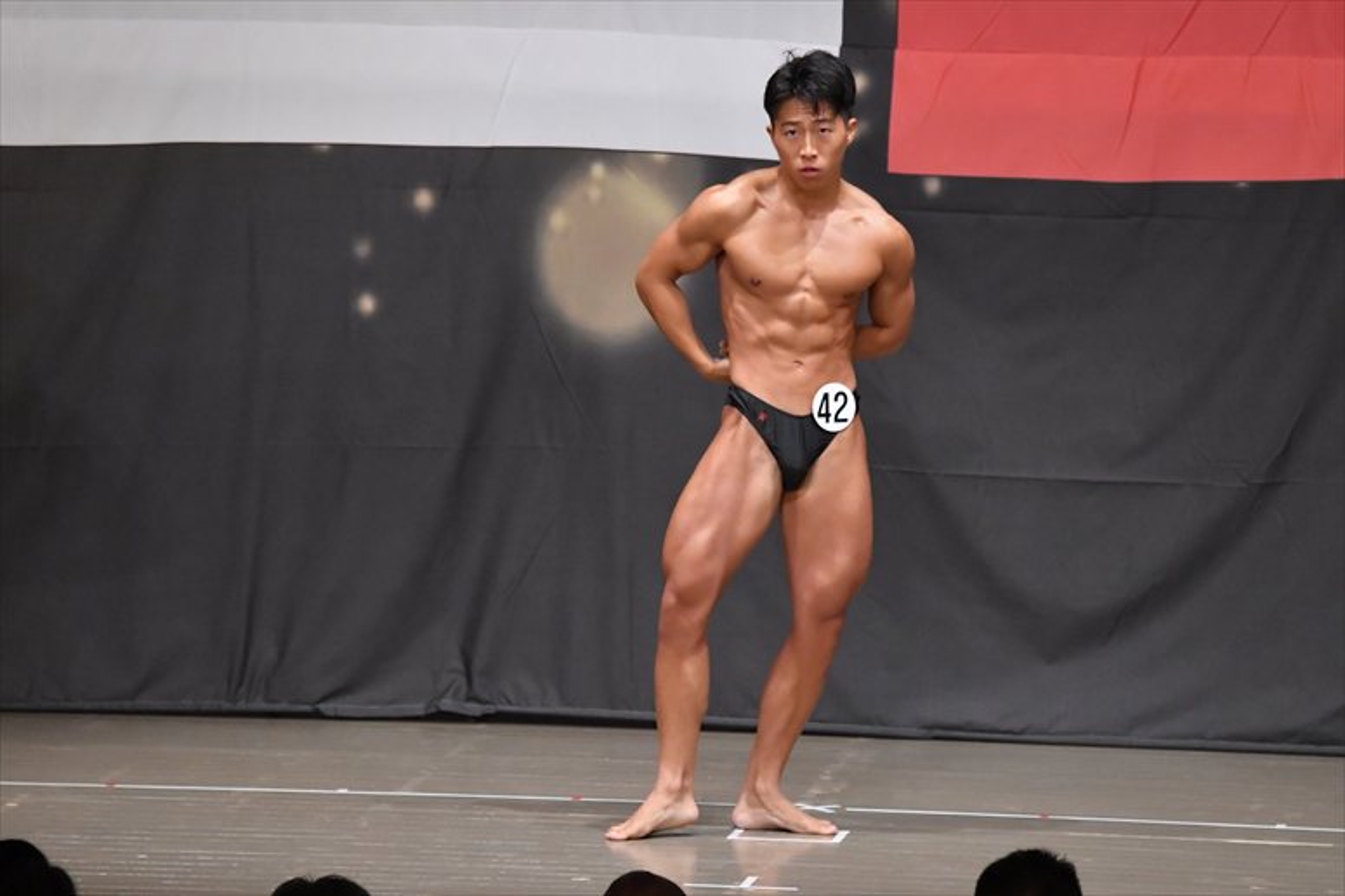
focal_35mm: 225
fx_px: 8402
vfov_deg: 6.1
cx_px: 672
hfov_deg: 9.2
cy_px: 448
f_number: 5.6
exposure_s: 1/400
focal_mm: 150
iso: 6400
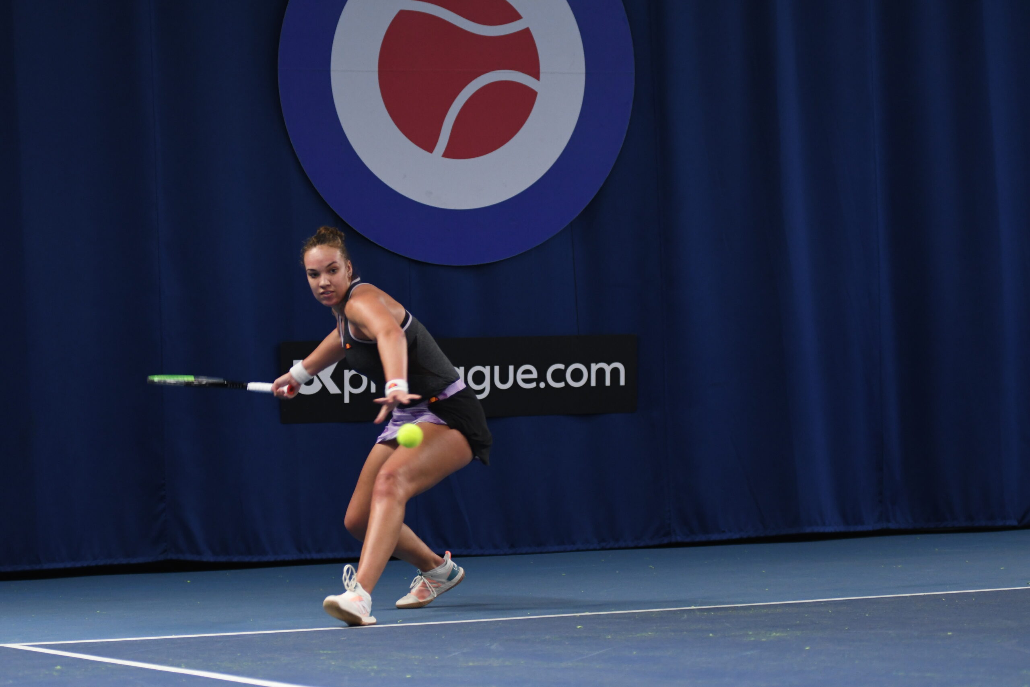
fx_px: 3433
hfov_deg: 17.1
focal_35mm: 120
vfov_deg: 11.4
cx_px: 515
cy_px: 344
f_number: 2.8
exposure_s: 1/320
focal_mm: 80
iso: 1600
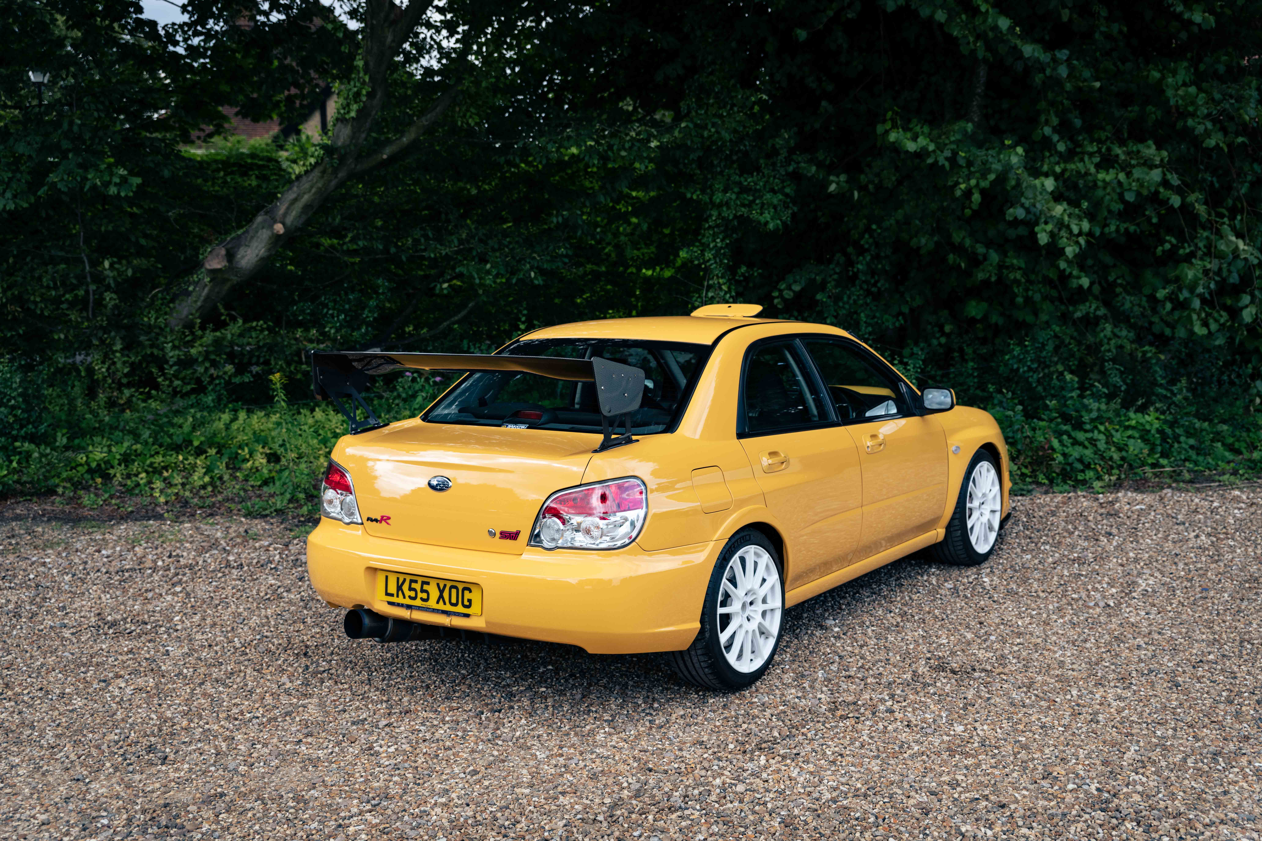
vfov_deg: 33.4
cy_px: 420
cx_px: 631
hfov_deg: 48.5
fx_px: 1402
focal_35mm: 40
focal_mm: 40
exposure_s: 1/250
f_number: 3.2
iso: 125
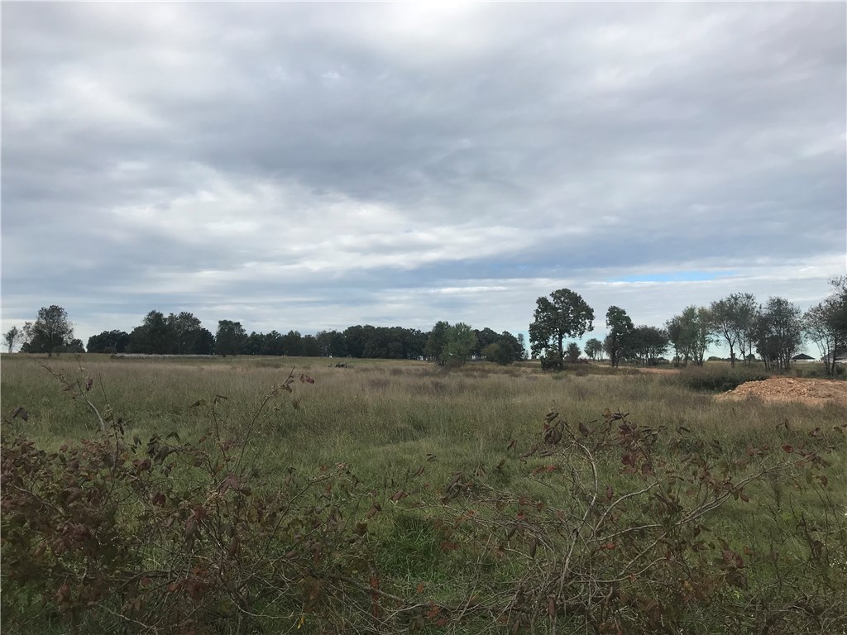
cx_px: 424
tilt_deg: +1.4
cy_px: 318
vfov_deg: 49.7
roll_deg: -3.0
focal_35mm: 28
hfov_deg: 63.4
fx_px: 685
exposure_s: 1/1953
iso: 20
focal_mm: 3.99
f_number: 1.8
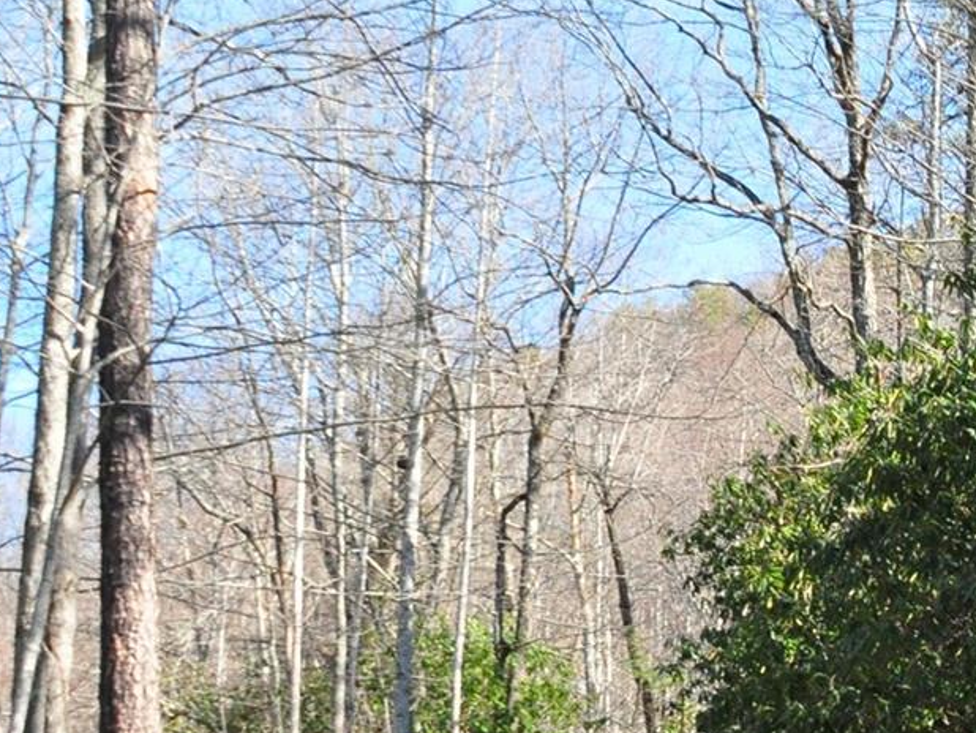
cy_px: 613
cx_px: 1316
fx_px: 2962
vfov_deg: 14.0
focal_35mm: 105
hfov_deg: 17.4
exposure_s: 1/320
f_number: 10
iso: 800
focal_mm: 22
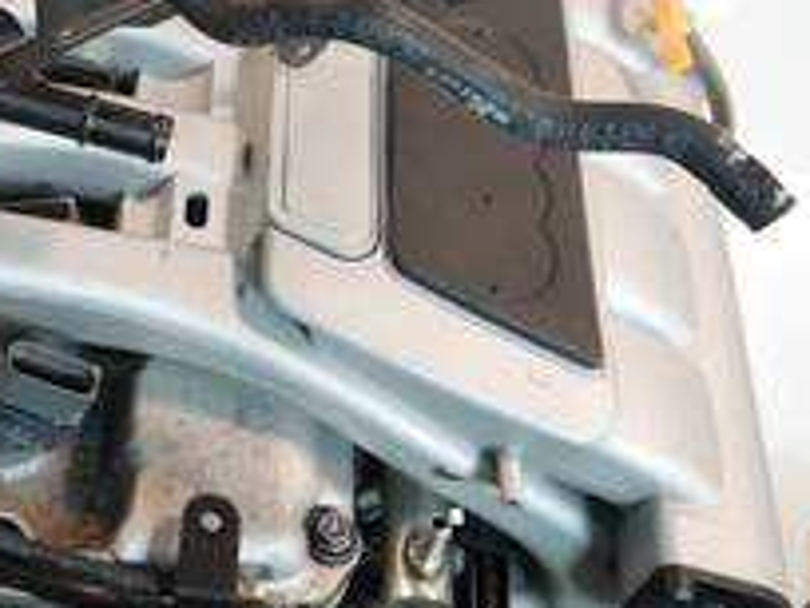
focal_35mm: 66
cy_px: 76
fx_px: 1544
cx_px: 20
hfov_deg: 27.8
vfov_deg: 21.8
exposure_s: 1/125
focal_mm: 14
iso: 800
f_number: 3.5
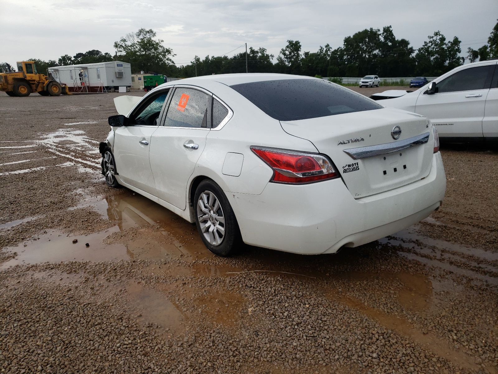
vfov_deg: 53.1
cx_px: 249
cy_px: 187
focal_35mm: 26
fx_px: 374
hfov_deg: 67.3
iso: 50
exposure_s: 1/1667
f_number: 1.5
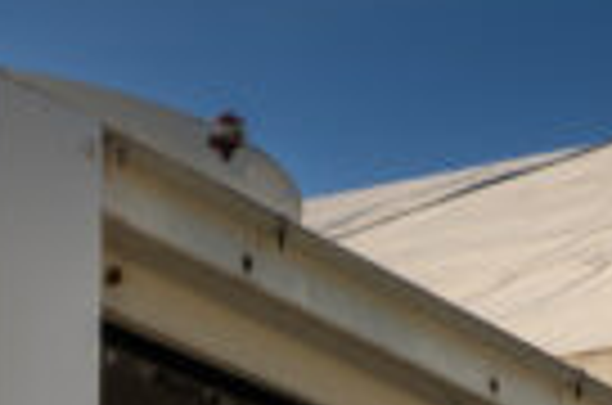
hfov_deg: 9.2
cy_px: 1294
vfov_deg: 5.7
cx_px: -238
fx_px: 3714
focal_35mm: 219
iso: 100
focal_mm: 29
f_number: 13
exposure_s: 1/50
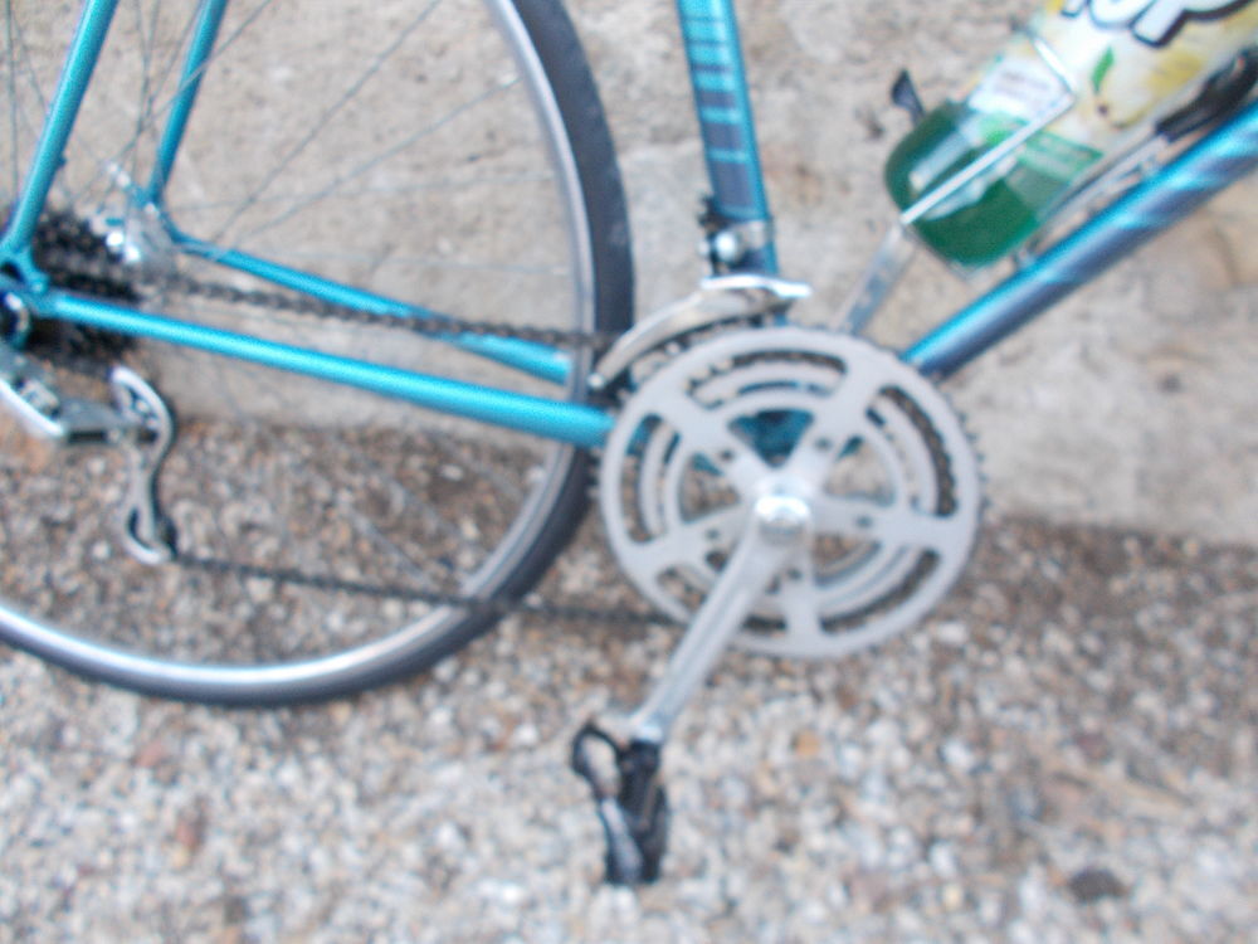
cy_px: 472
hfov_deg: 67.3
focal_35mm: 26
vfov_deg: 53.1
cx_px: 629
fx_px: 945
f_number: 3.2
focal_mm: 4.6
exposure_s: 1/25
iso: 160
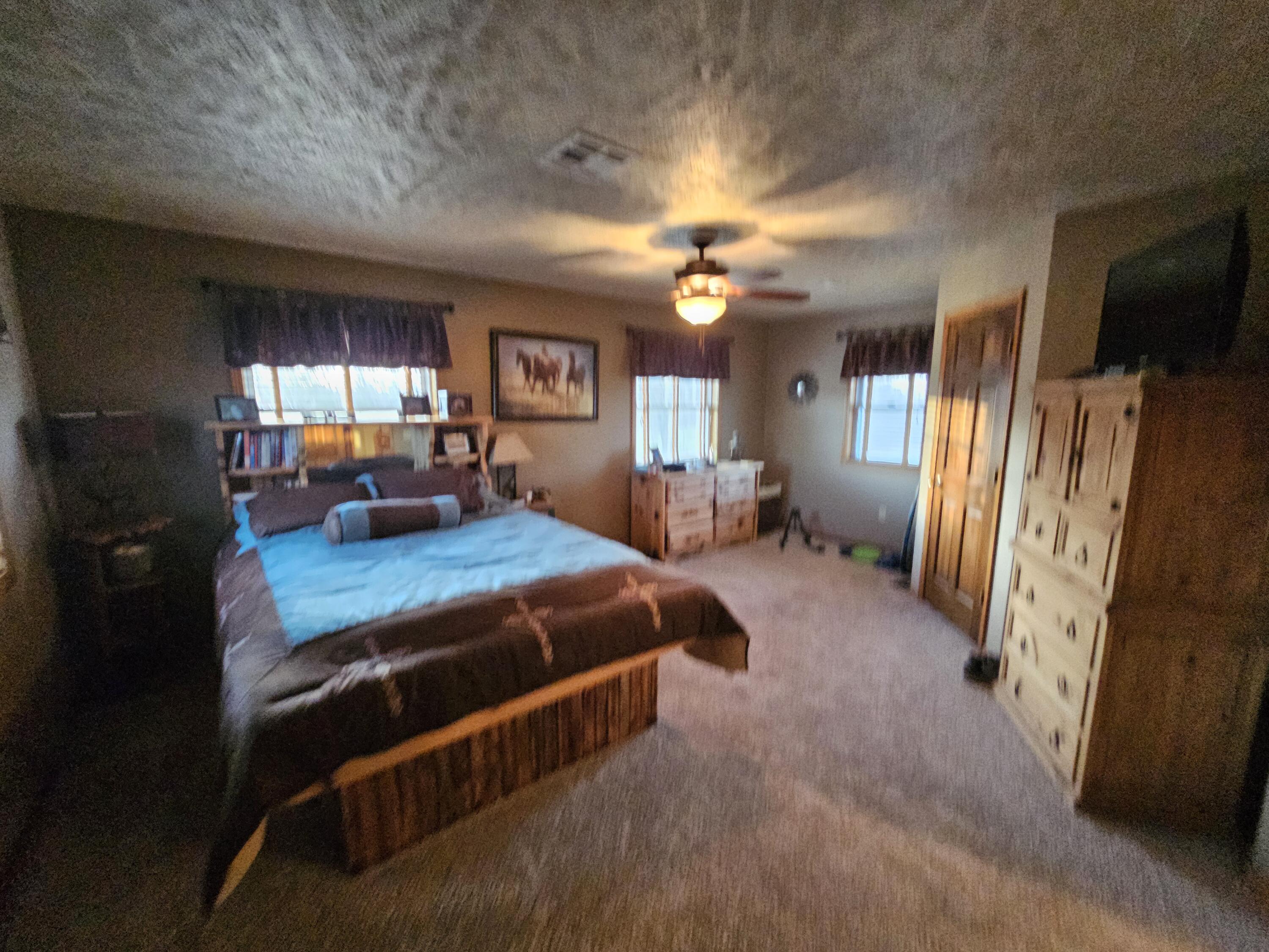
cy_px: 476
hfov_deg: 106.2
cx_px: 634
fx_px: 477
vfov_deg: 89.9
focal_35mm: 13
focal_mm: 2.2
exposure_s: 1/24
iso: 640
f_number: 2.2
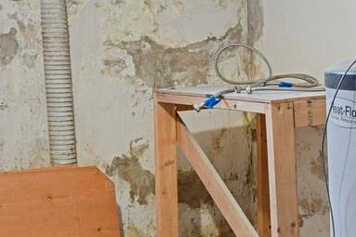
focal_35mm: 71
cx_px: 244
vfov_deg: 19.0
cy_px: 53
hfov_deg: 28.2
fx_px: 702
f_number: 8
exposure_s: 15
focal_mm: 17
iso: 250
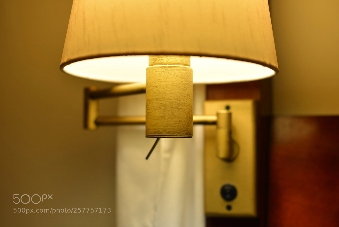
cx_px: 170
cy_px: 114
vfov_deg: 27.0
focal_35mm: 50
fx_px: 471
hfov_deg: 39.6
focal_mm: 50
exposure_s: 1/30
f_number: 2.8
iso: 100
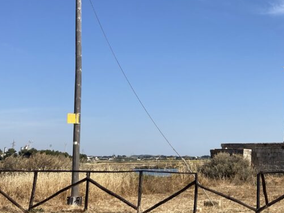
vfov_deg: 25.3
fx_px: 468
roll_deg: -0.1
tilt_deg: +14.1
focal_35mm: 57
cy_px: 46
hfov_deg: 32.7
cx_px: 235
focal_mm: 3.99
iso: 20
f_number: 1.8
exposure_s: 1/2525
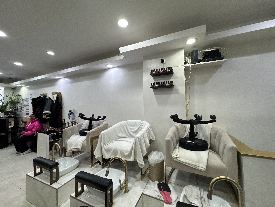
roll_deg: -0.2
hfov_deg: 102.1
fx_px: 111
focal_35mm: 14
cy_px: 104
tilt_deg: +0.2
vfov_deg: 85.7
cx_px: 138
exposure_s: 1/120
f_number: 2.2
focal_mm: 2.22
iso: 160
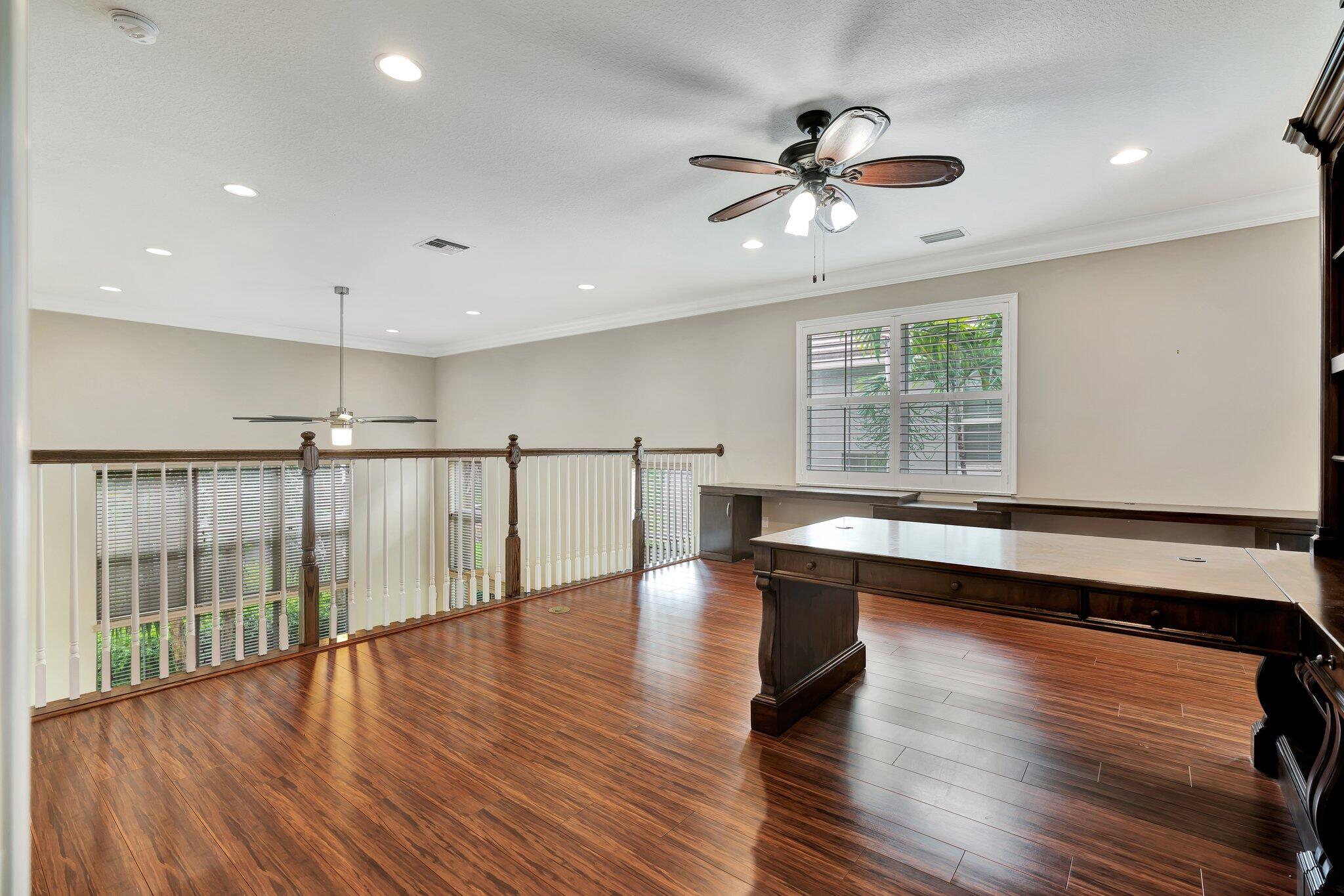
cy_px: 448
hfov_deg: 96.7
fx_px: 597
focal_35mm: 16
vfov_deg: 73.7
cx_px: 672
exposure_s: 1/4
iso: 100
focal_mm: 16
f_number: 5.6
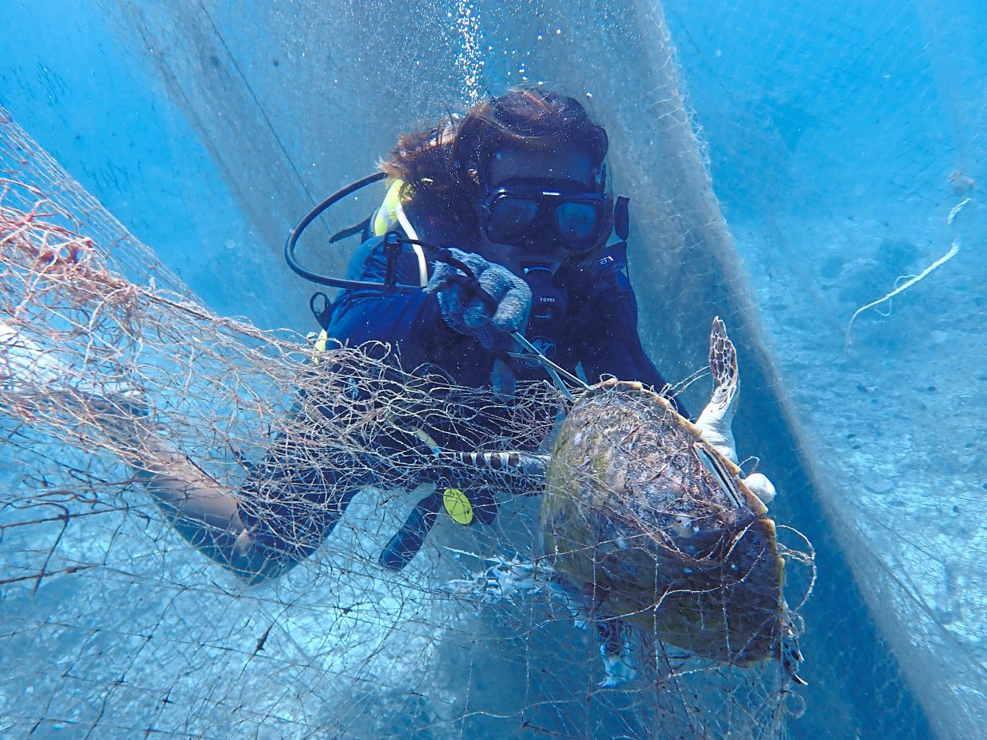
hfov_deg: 69.4
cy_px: 370
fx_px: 713
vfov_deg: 54.9
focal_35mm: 25
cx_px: 494
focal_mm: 4.5
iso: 100
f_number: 2.8
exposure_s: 1/250
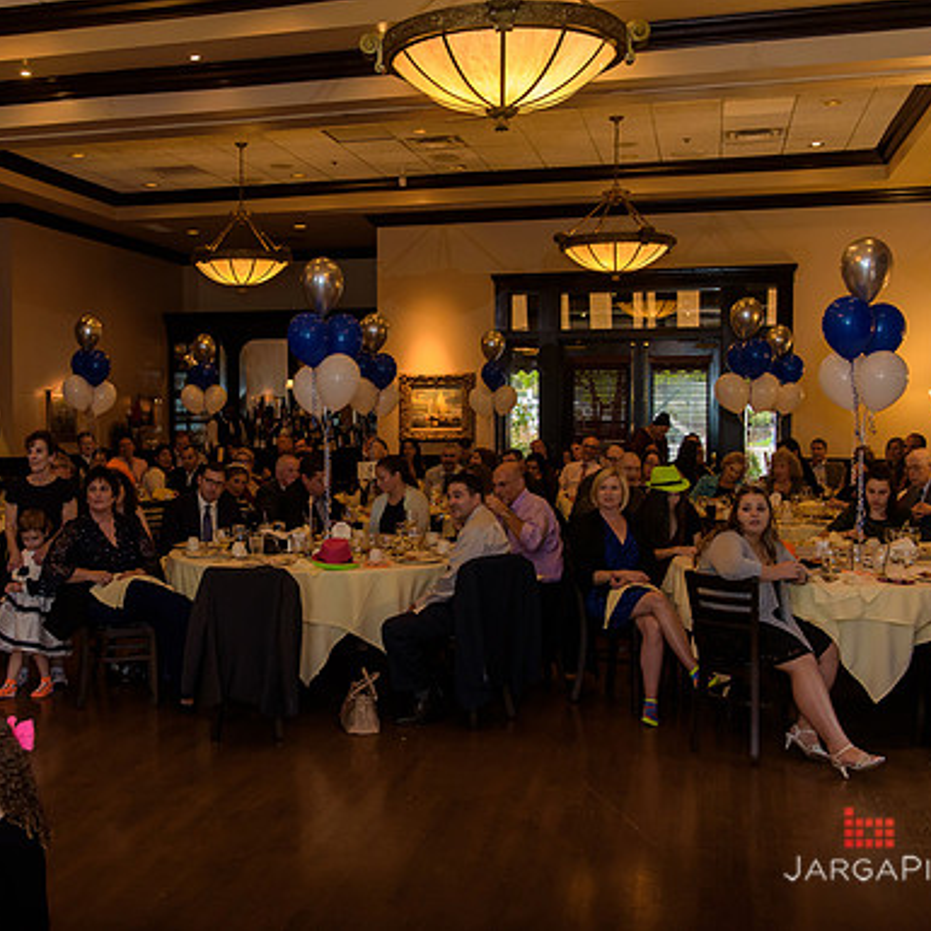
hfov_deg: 40.4
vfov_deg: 40.9
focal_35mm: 41
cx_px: 314
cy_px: 466
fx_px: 1248
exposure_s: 1/125
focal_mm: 32
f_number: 3.2
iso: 1600
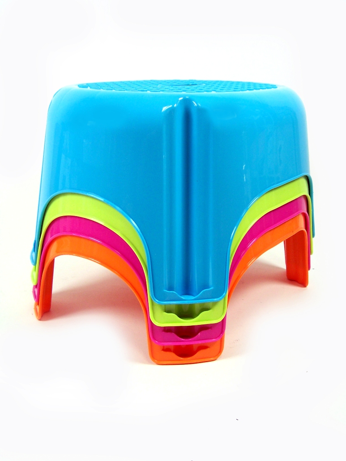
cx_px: 173
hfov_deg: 33.6
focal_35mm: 43
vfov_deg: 43.8
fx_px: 573
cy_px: 230
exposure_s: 1/60
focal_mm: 7.1
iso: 100
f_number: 2.9
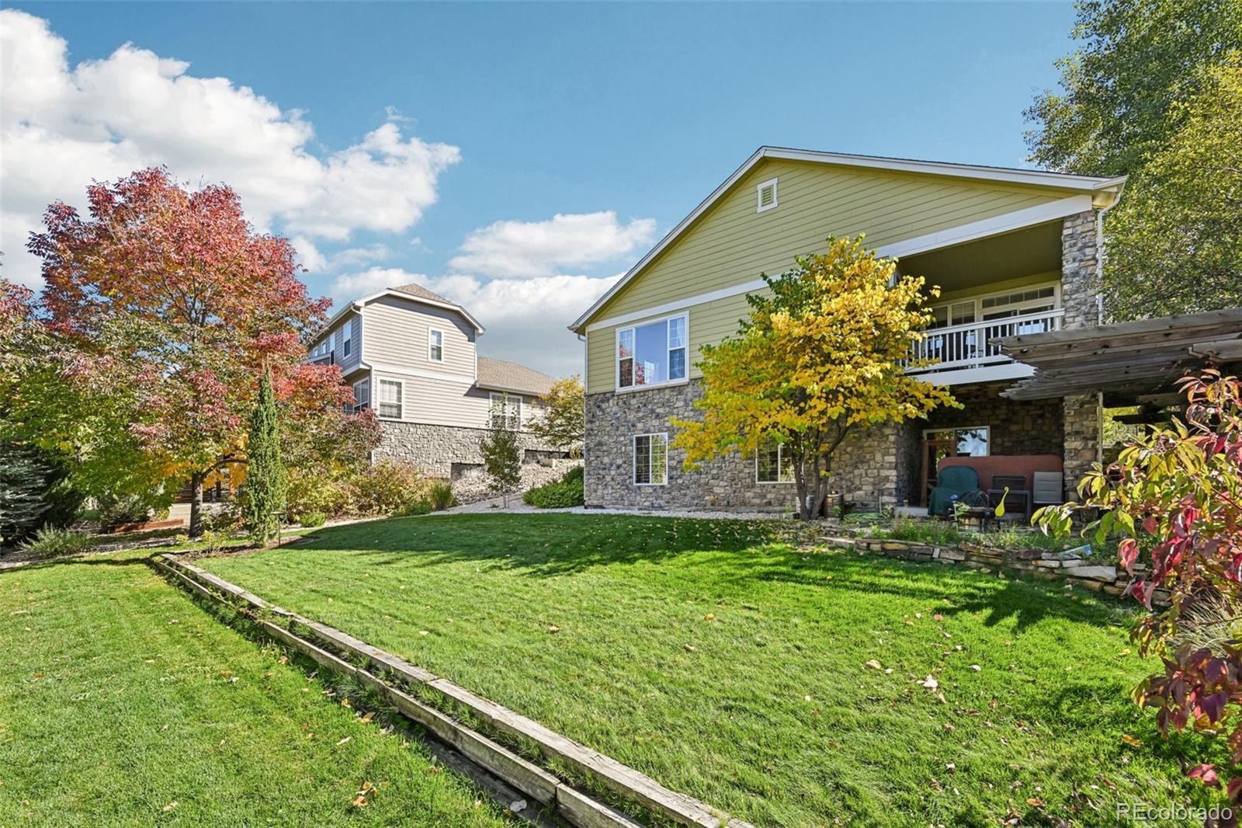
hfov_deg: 104.3
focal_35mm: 14
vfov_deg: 81.2
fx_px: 483
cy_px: 414
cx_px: 621
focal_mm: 14
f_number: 8
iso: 64
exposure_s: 1/60
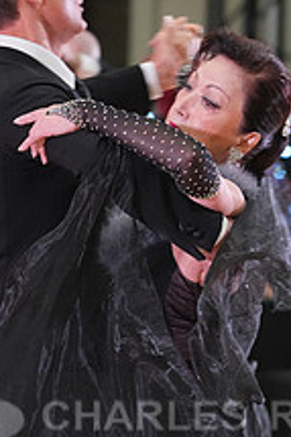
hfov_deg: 2.5
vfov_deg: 3.8
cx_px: 168
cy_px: 441
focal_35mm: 540
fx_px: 6558
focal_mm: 200
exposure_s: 1/200
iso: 3200
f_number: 5.6
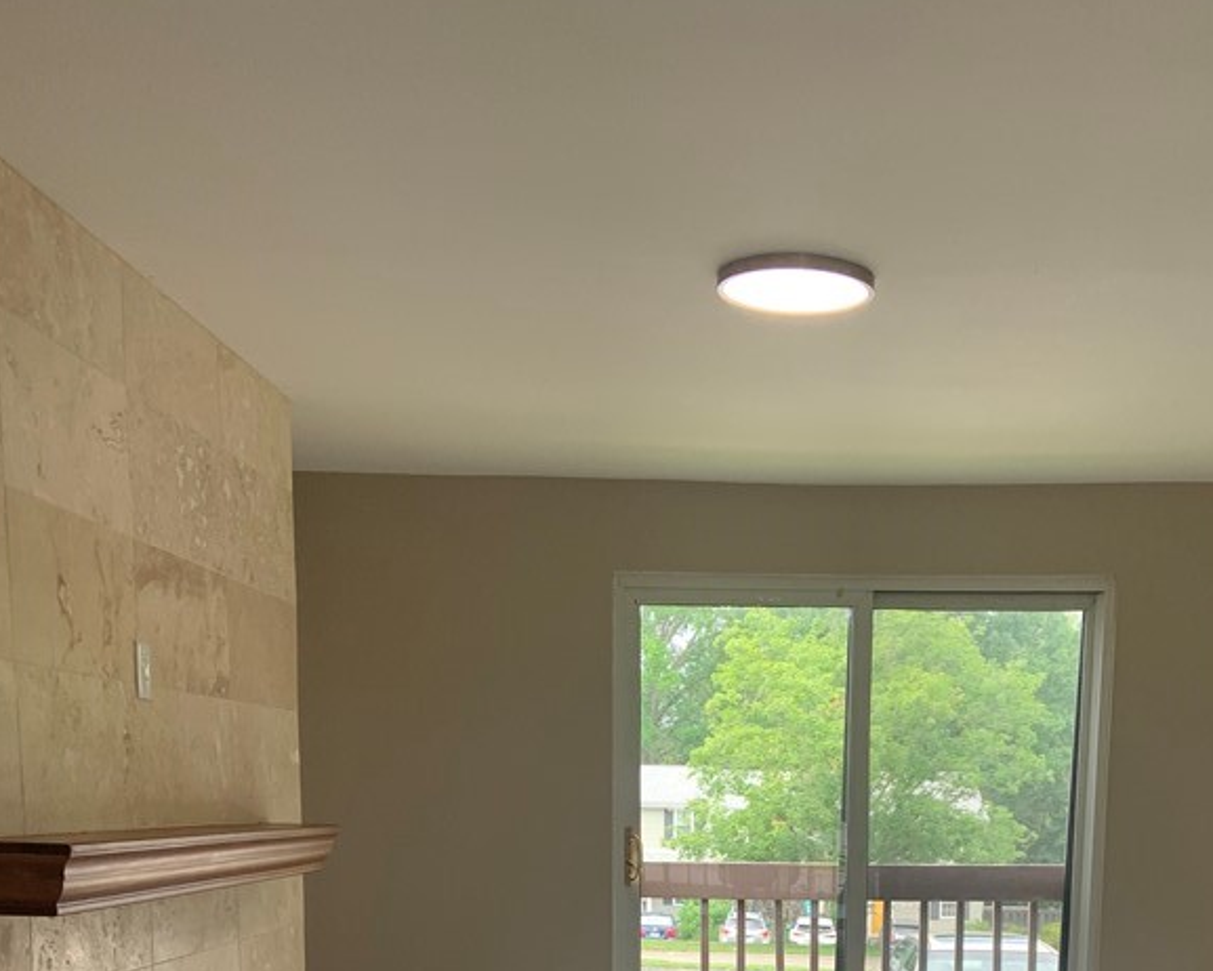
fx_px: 1616
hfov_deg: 41.0
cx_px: 729
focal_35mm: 45
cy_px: 1051
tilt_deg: -7.1
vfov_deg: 30.2
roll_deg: -0.2
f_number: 1.8
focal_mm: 4.25
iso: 40
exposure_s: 1/121
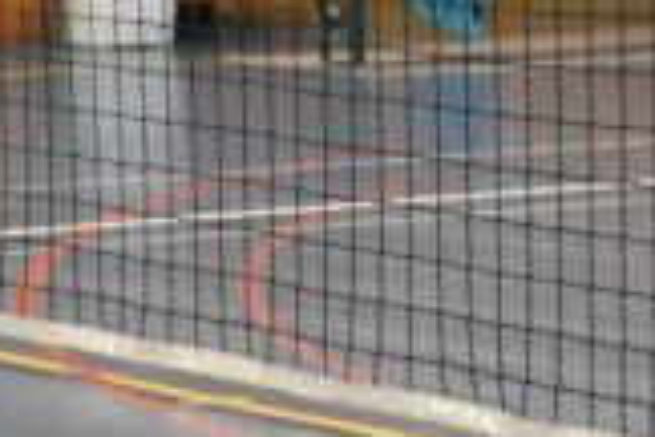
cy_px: -125
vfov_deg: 4.0
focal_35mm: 346
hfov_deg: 5.9
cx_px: -243
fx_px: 6295
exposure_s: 1/125
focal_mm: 70
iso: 560
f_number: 2.8
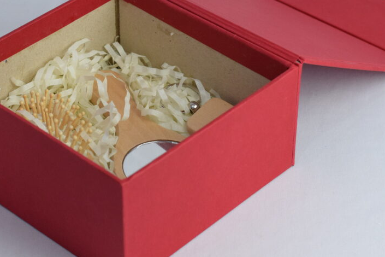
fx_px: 1166
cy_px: 108
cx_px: 190
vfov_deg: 12.6
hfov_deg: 18.8
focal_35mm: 109
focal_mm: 50
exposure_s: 1/125
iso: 1600
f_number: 5.6
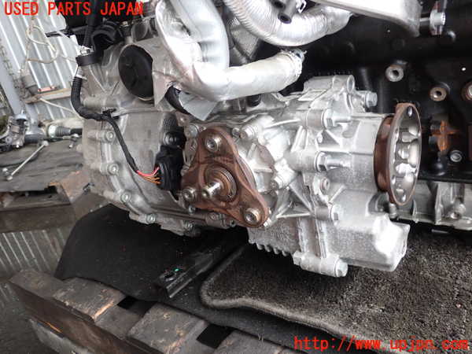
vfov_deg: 46.8
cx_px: 236
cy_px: 177
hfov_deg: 60.0
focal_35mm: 30
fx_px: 409
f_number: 2.3
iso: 200
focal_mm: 5.4
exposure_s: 1/40
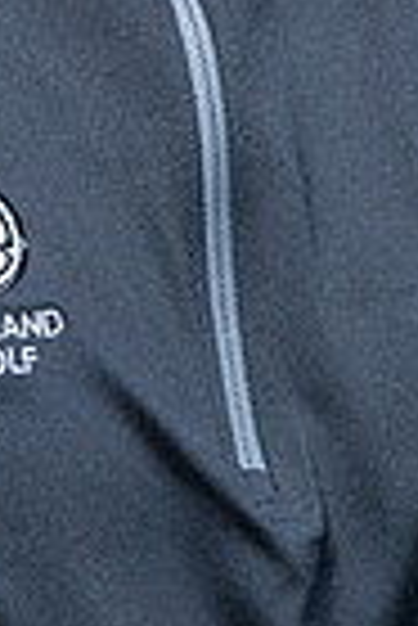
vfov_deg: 4.5
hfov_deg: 3.0
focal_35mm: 453
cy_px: -374
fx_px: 7870
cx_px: 103
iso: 400
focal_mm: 140
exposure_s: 1/1600
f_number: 6.3
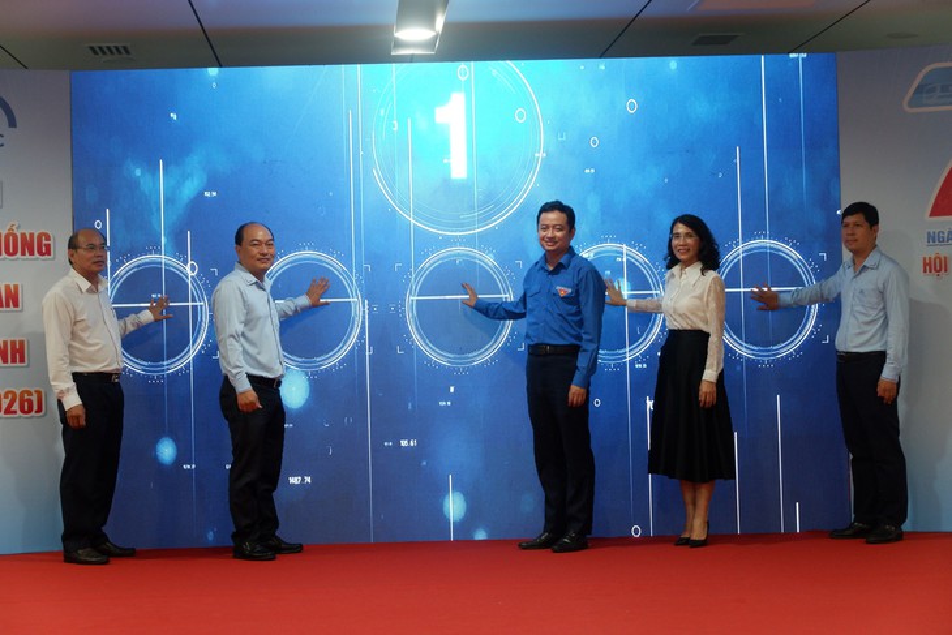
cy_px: 318
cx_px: 476
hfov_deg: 27.0
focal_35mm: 75
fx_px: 1984
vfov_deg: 18.2
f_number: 5.6
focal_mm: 50
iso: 1600
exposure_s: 1/105
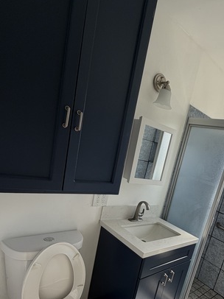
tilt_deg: -14.3
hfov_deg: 56.7
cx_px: 161
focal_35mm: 23
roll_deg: -14.4
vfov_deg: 71.2
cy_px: 205
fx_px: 199
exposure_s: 1/121
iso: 50
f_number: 2.2
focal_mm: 2.22
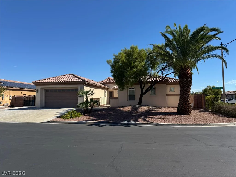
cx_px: 118
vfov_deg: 56.8
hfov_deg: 71.6
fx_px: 164
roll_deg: -0.1
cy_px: 88
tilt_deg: +3.1
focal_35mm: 24
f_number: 1.78
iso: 80
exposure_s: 1/4310
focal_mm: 6.76
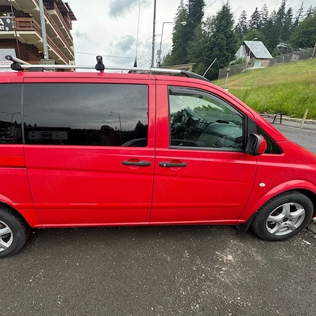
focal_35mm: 17
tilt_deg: -16.4
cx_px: 119
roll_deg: +1.6
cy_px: 158
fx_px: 176
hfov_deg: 82.4
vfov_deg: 84.0
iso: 80
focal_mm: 2.22
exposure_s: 1/99
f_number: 2.2
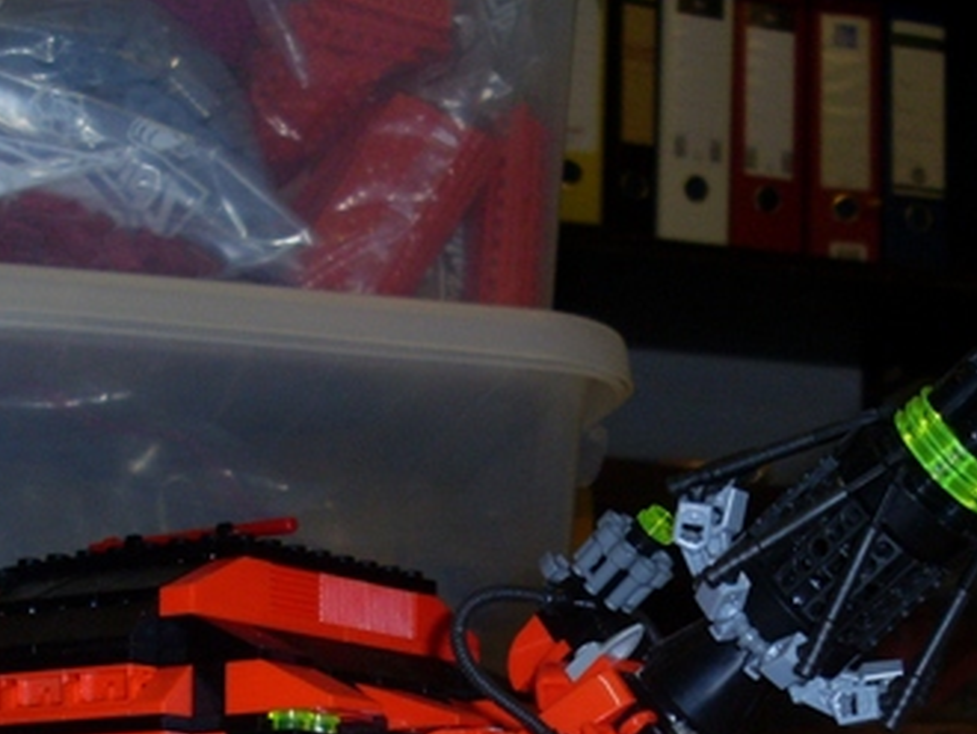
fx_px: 2598
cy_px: 737
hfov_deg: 21.2
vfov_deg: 15.8
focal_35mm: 92
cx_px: 705
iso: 80
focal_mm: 6.3
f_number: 3
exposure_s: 1/45
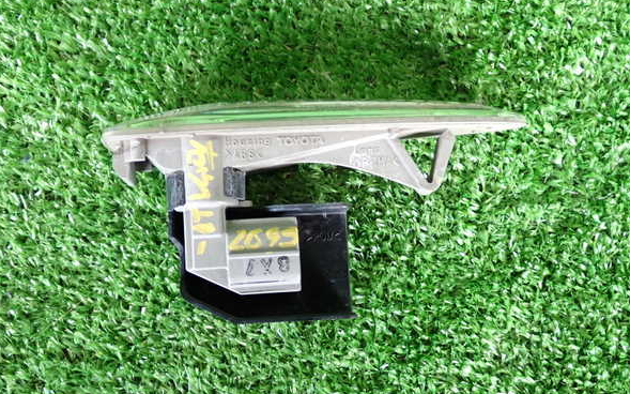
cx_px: 316
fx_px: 704
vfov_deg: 31.2
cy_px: 201
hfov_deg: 48.2
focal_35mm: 41
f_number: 2.7
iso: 250
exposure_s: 1/40
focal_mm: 6.83
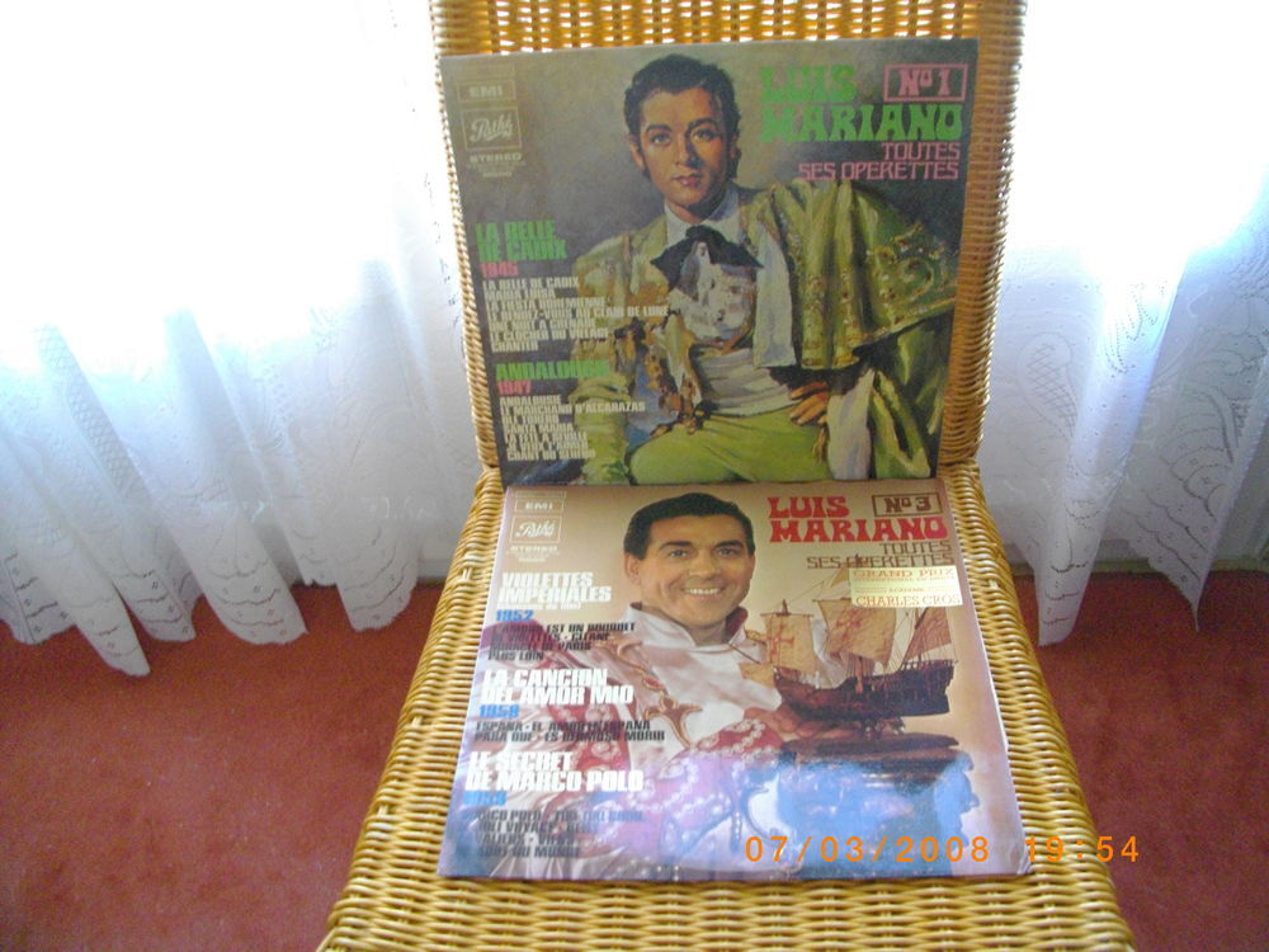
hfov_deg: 56.8
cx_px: 634
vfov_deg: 44.2
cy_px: 476
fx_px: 1173
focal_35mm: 32
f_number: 2.9
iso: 466
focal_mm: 5.7
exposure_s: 1/50
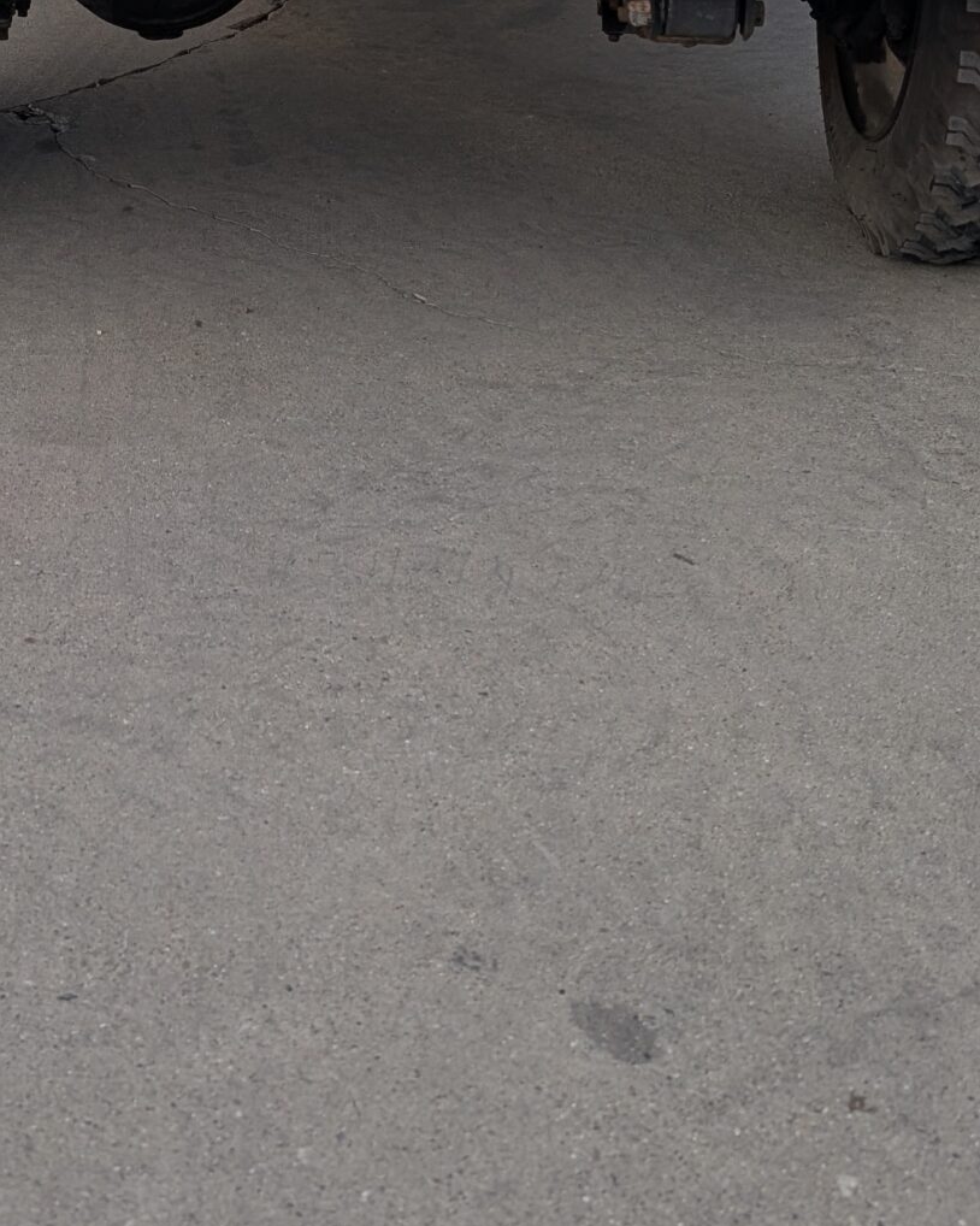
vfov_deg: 29.4
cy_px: -59
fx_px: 2140
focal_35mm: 59
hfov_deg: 25.6
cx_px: 293
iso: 20
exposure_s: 1/336
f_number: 1.68
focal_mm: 6.9
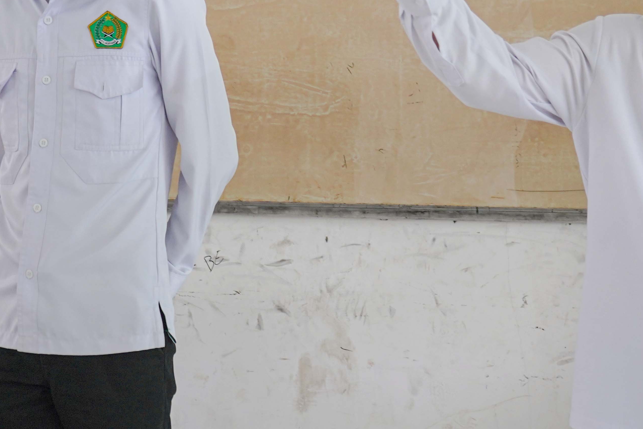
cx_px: 353
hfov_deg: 18.4
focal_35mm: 111
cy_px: 75
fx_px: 1982
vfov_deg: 12.3
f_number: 4.5
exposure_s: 1/160
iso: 640
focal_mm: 48
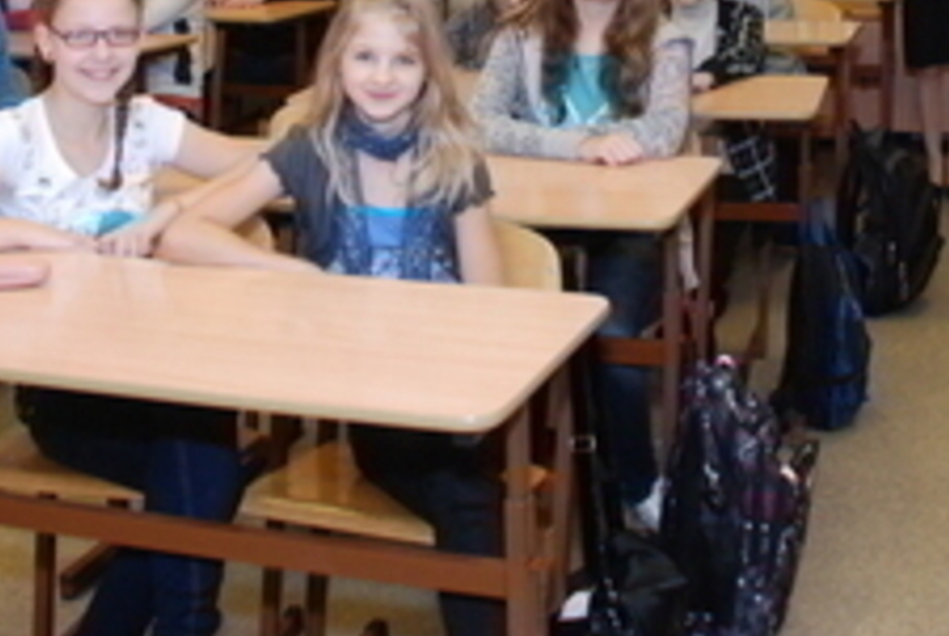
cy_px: -56
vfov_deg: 21.6
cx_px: 629
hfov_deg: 33.1
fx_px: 1584
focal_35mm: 60
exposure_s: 1/180
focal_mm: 18
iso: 1000
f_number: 3.5
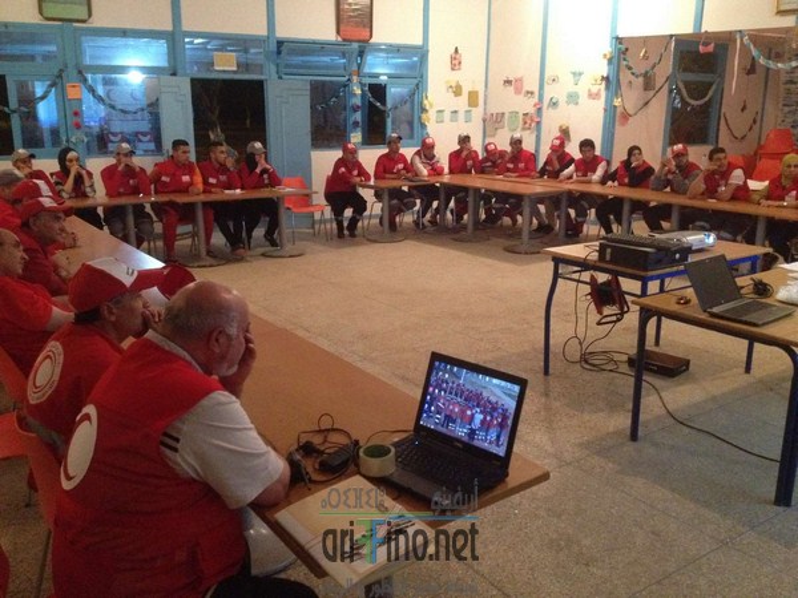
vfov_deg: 40.7
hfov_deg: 52.6
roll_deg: +0.0
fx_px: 807
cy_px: 299
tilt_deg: -17.7
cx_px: 399
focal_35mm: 35
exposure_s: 1/15
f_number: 2.4
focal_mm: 4.28
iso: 640
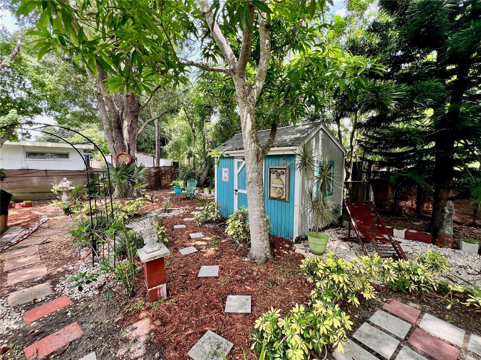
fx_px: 181
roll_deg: -1.0
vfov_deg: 89.9
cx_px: 240
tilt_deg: -8.1
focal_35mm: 13
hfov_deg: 106.2
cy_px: 180
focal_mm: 1.57
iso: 32
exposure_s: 1/135
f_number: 1.8
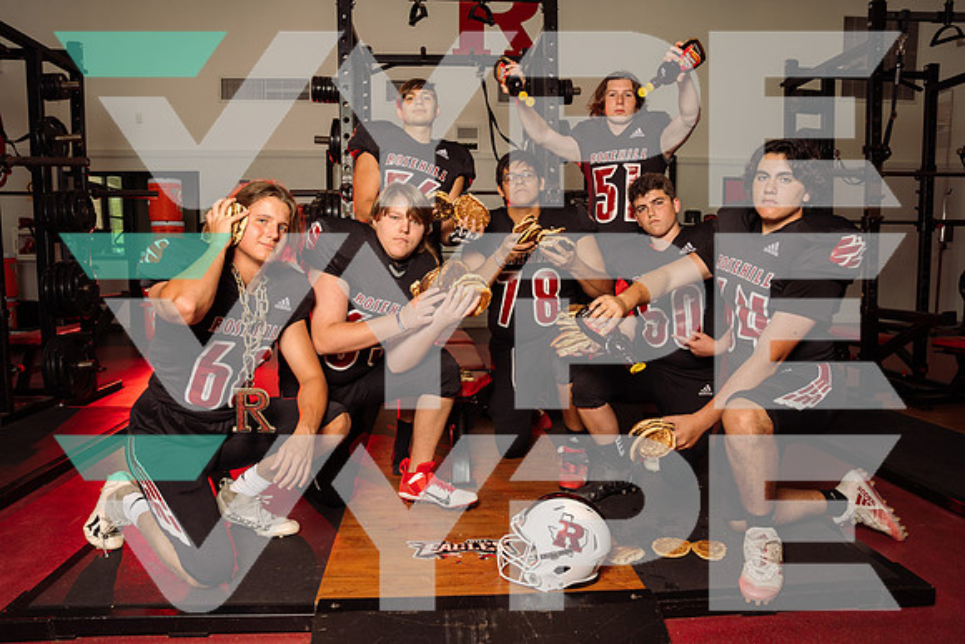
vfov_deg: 53.2
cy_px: 322
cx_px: 482
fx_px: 643
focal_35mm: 24
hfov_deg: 73.7
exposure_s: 1/250
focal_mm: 24
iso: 250
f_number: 6.3
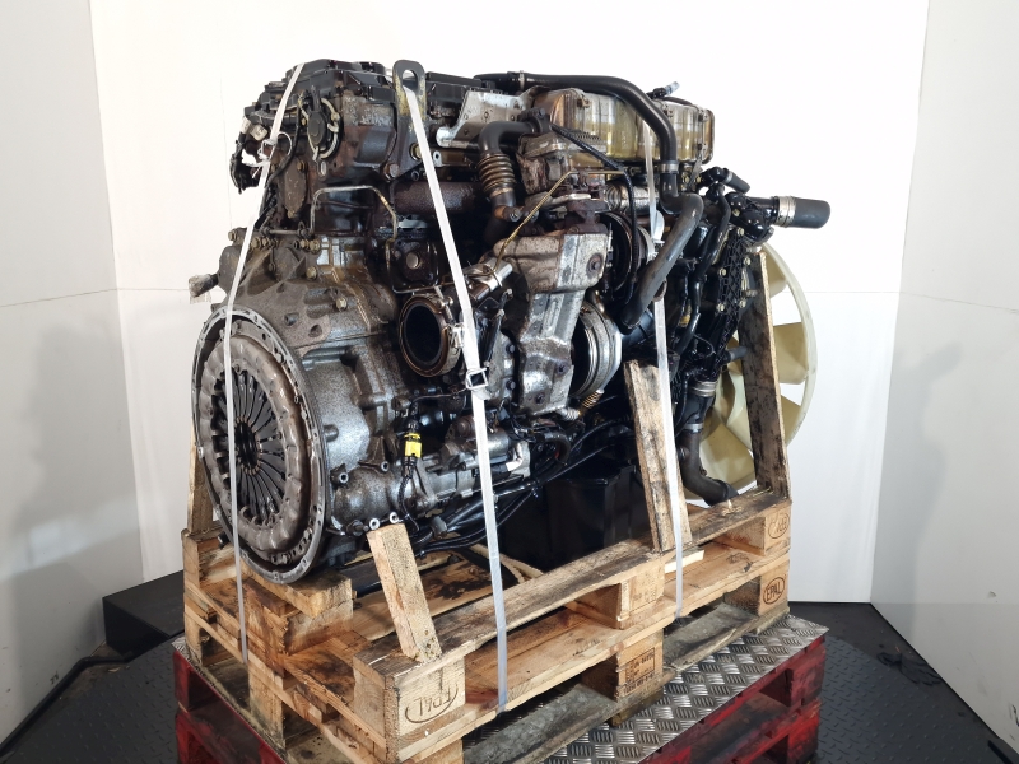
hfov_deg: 73.9
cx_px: 510
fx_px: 677
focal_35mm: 23
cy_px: 382
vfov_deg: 58.9
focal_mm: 6.4
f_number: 1.8
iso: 100
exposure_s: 1/50
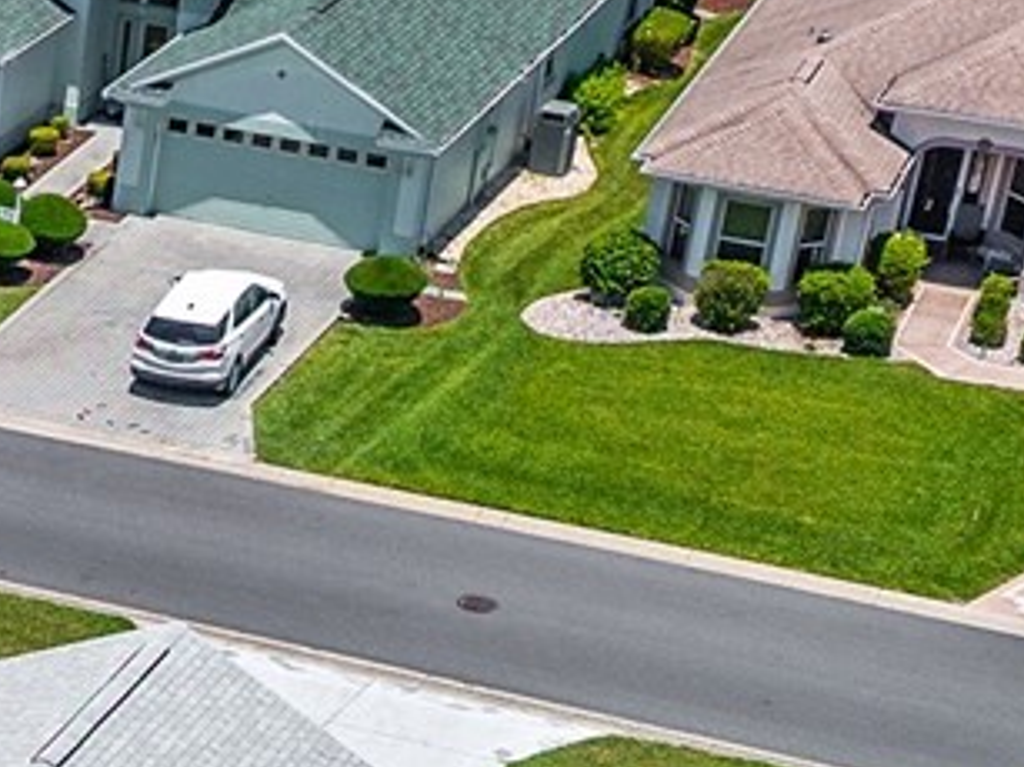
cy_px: 987
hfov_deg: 14.5
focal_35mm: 125
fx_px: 3696
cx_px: -587
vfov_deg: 11.5
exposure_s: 1/500
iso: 100
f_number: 1.8
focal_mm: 8.67
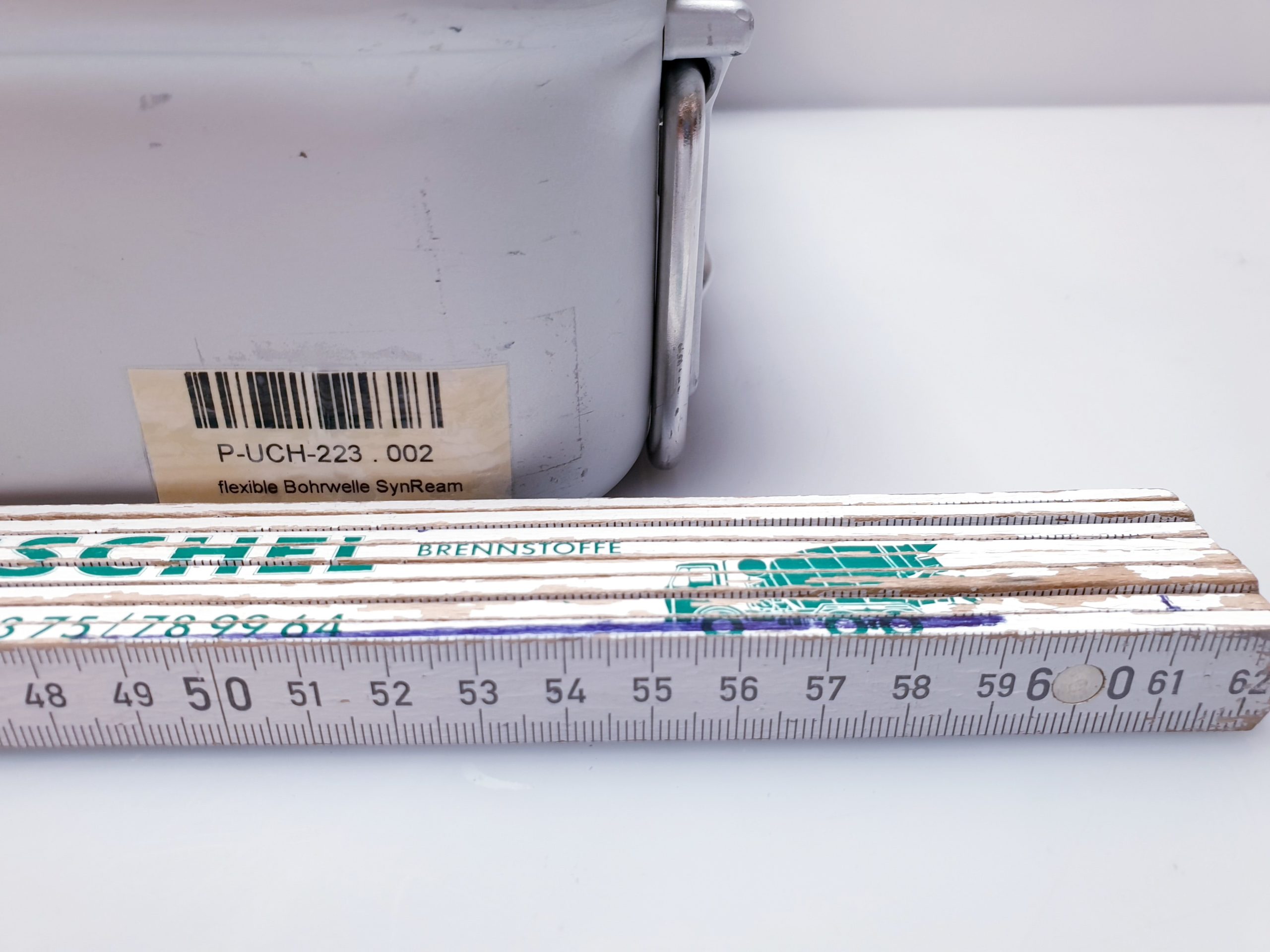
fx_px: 954
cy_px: 476
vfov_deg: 53.1
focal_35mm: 26
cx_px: 635
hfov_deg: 67.3
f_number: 2.4
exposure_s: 1/50
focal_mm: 4.3
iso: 64
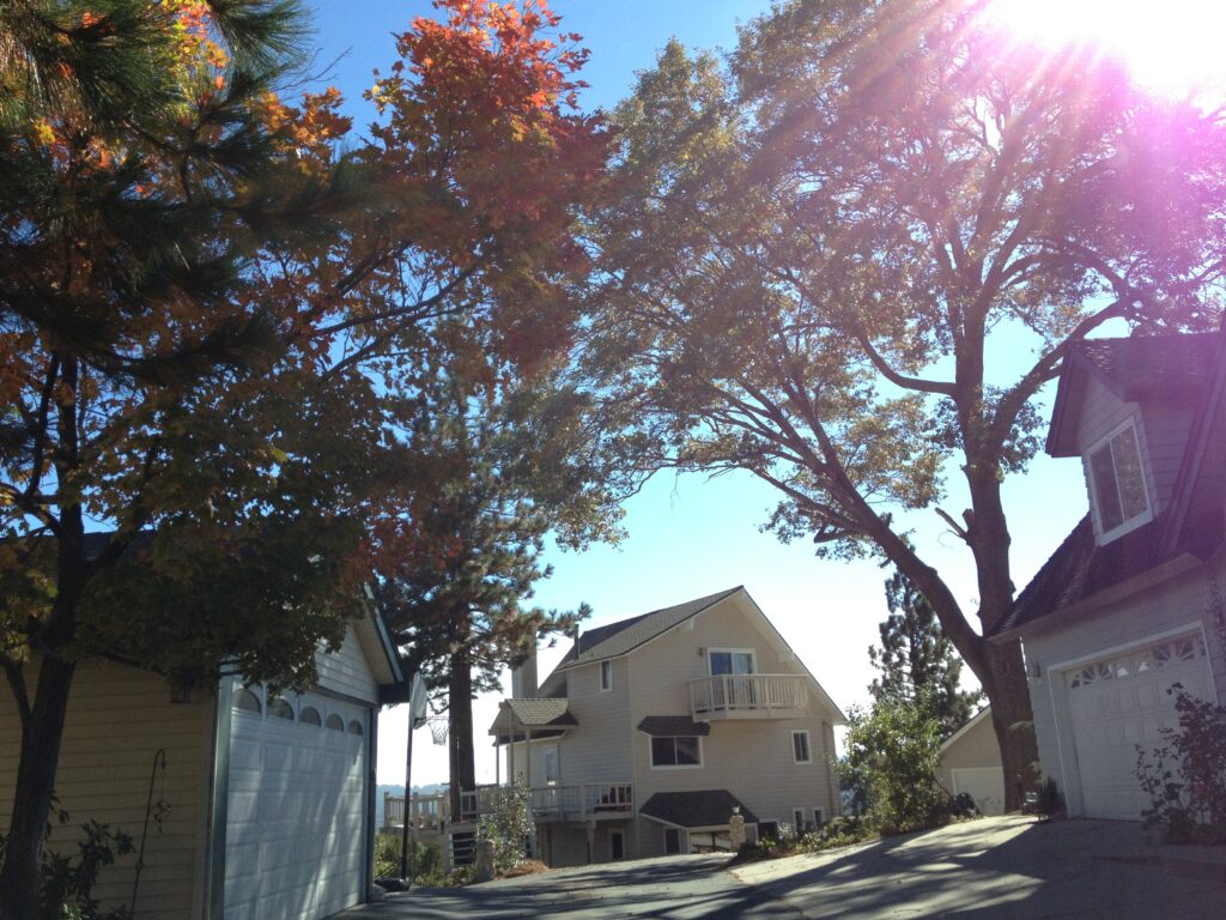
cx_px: 613
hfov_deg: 52.6
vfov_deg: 40.7
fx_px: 1240
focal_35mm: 35
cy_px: 460
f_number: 2.4
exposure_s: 1/1082
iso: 100
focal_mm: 4.28
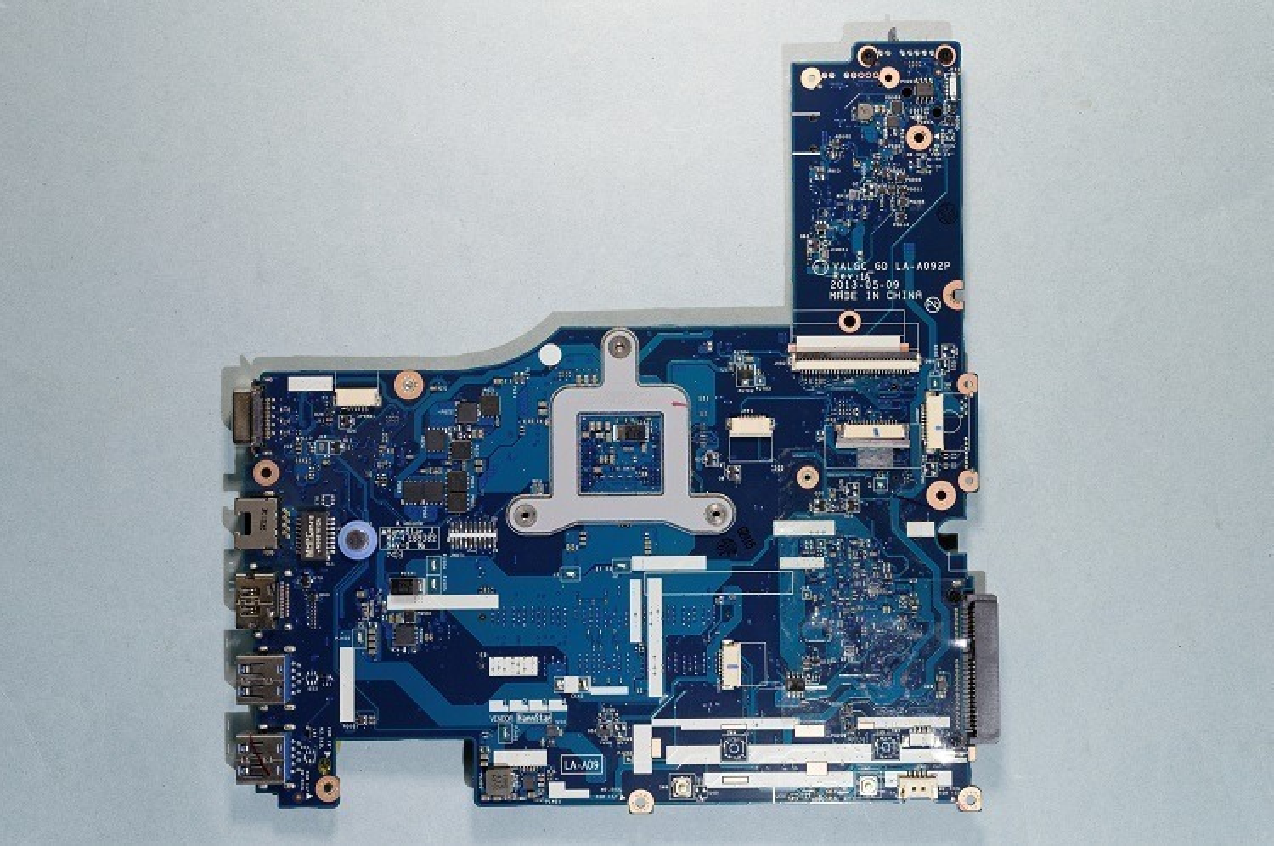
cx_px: 637
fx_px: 1378
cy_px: 423
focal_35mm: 39
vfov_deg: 34.1
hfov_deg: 49.6
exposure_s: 1/5
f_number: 8
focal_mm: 26
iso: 100
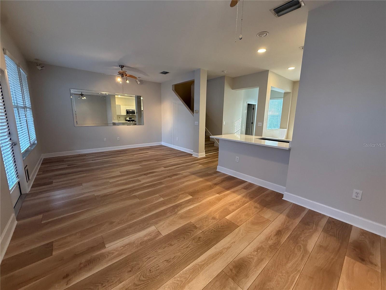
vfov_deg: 85.7
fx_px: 156
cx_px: 193
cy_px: 145
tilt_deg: -9.1
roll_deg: -0.9
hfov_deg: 102.1
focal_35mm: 14
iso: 160
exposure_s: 1/60
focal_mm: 2.22
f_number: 2.2
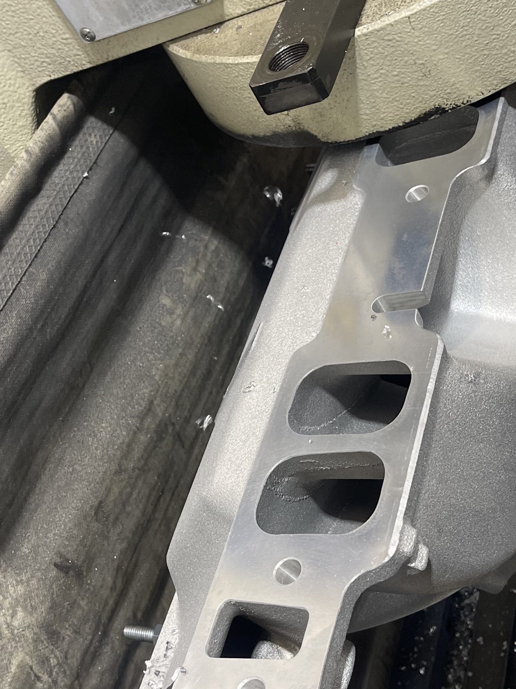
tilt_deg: -35.0
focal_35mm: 50
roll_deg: +37.1
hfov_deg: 29.1
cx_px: 236
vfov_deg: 38.2
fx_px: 994
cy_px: 323
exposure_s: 1/120
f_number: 1.6
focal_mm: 5.1
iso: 125
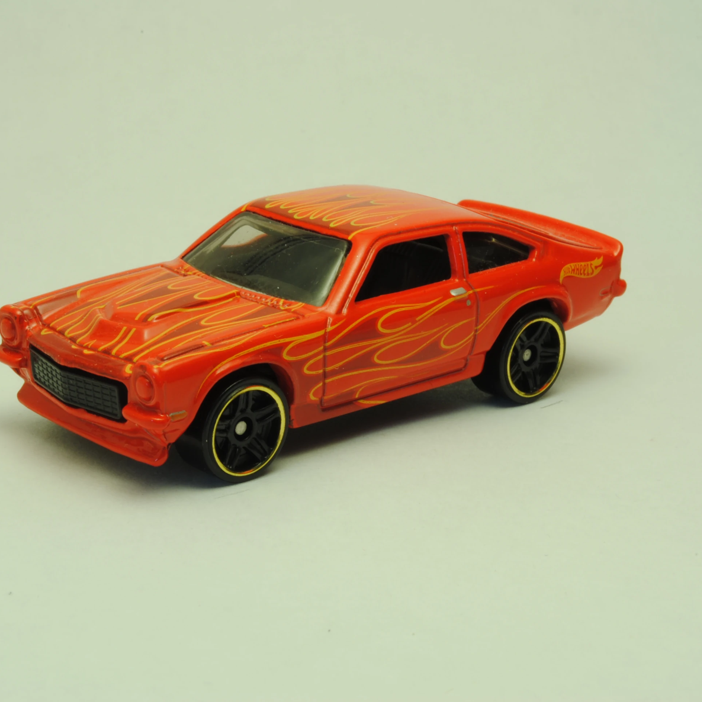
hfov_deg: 19.7
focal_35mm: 88
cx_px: 303
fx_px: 2019
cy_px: 352
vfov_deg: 19.7
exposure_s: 1.3
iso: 100
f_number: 32
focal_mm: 46
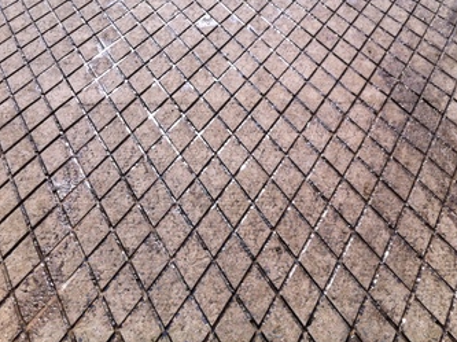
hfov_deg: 44.8
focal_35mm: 42
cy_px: 148
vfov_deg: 34.2
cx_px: 225
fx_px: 554
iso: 80
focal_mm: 3.85
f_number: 2.8
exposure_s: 1/2155
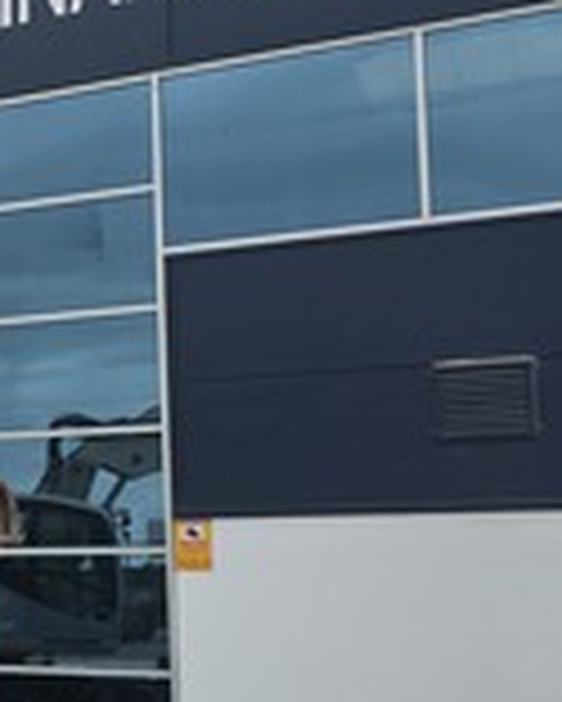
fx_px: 1641
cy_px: 432
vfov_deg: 24.1
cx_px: -371
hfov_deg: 16.9
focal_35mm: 79
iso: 80
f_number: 1.7
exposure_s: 1/3282
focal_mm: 6.3
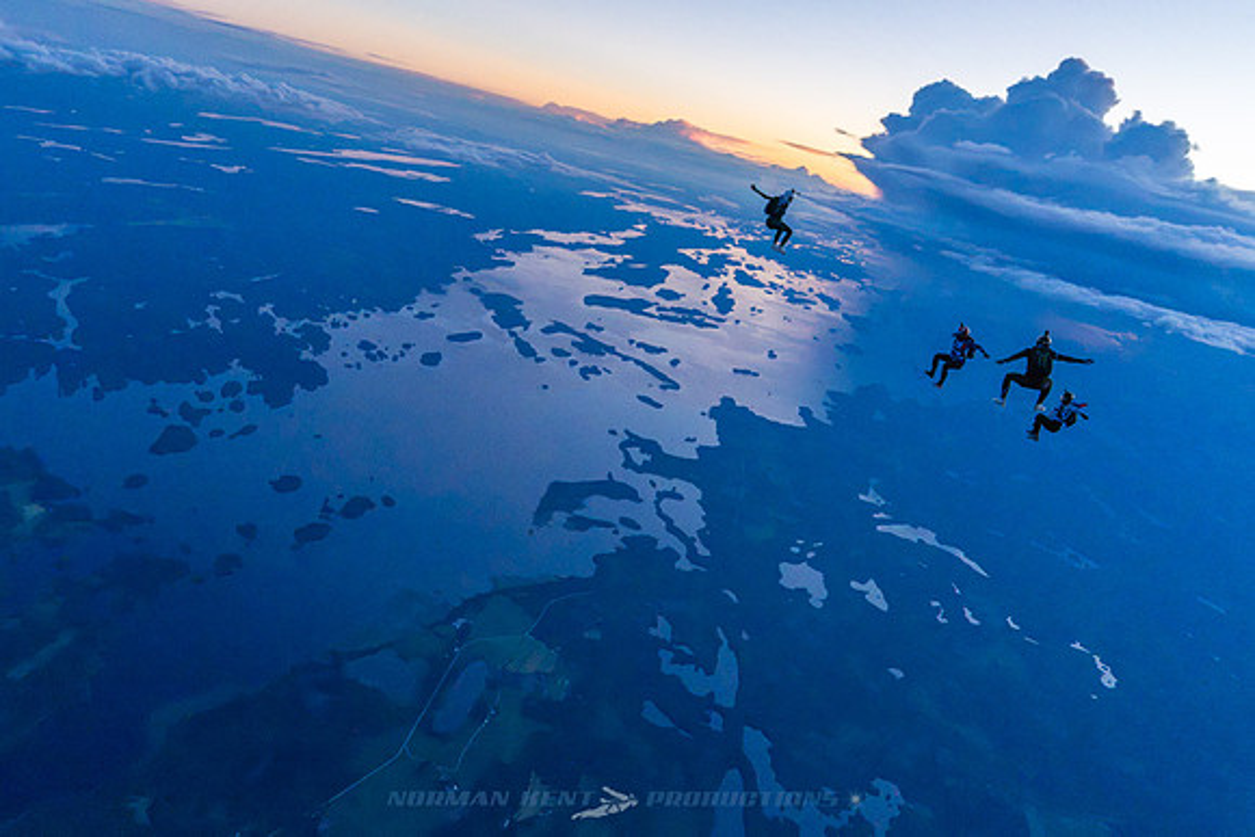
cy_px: 374
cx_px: 561
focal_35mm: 31
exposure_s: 1/2000
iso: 1000
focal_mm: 28
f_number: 4
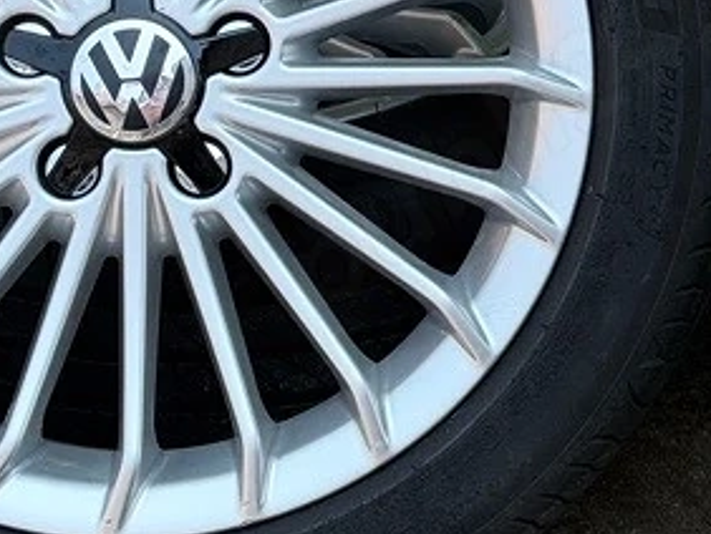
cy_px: 128
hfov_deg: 11.5
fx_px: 3495
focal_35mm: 170
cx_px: 724
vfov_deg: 8.7
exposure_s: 1/885
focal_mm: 6.76
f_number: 1.78
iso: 80
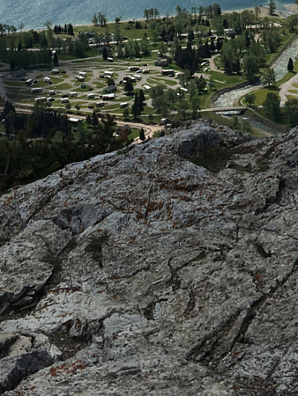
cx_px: 191
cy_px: -155
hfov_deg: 14.4
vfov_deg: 17.6
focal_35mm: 103
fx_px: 1181
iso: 25
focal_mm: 4.15
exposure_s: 1/2959
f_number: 2.2
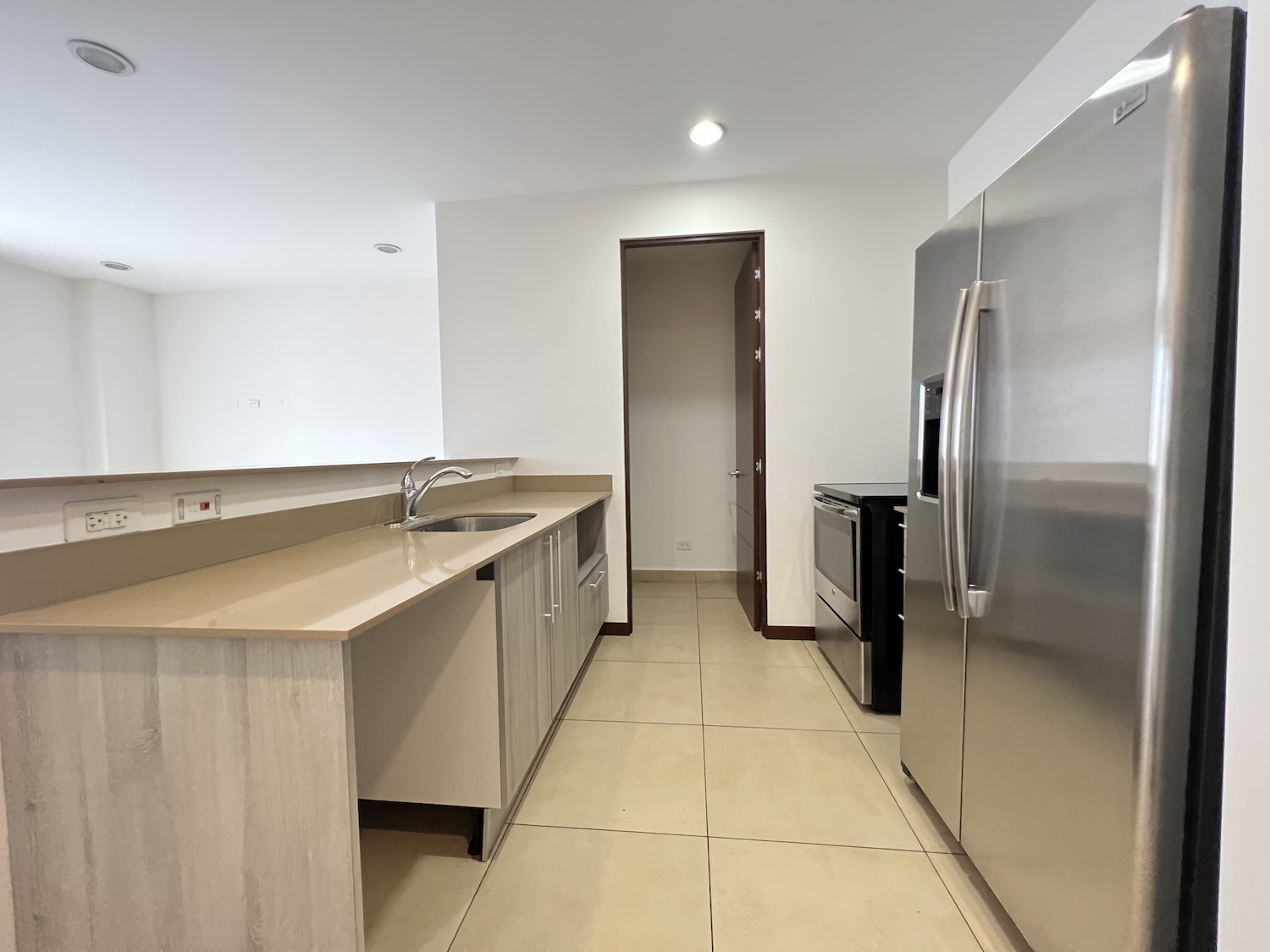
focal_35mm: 13
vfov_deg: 89.9
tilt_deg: -2.8
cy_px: 476
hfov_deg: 106.2
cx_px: 635
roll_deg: +2.0
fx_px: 477
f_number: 1.8
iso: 800
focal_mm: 1.57
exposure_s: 1/60
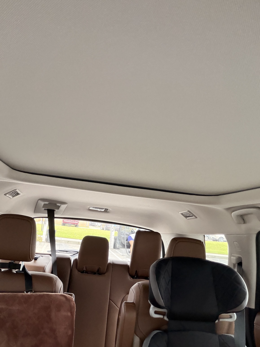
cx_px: 130
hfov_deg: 46.8
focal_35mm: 30
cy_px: 174
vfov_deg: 60.0
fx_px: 300
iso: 250
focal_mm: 2.71
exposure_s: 1/60
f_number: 1.9
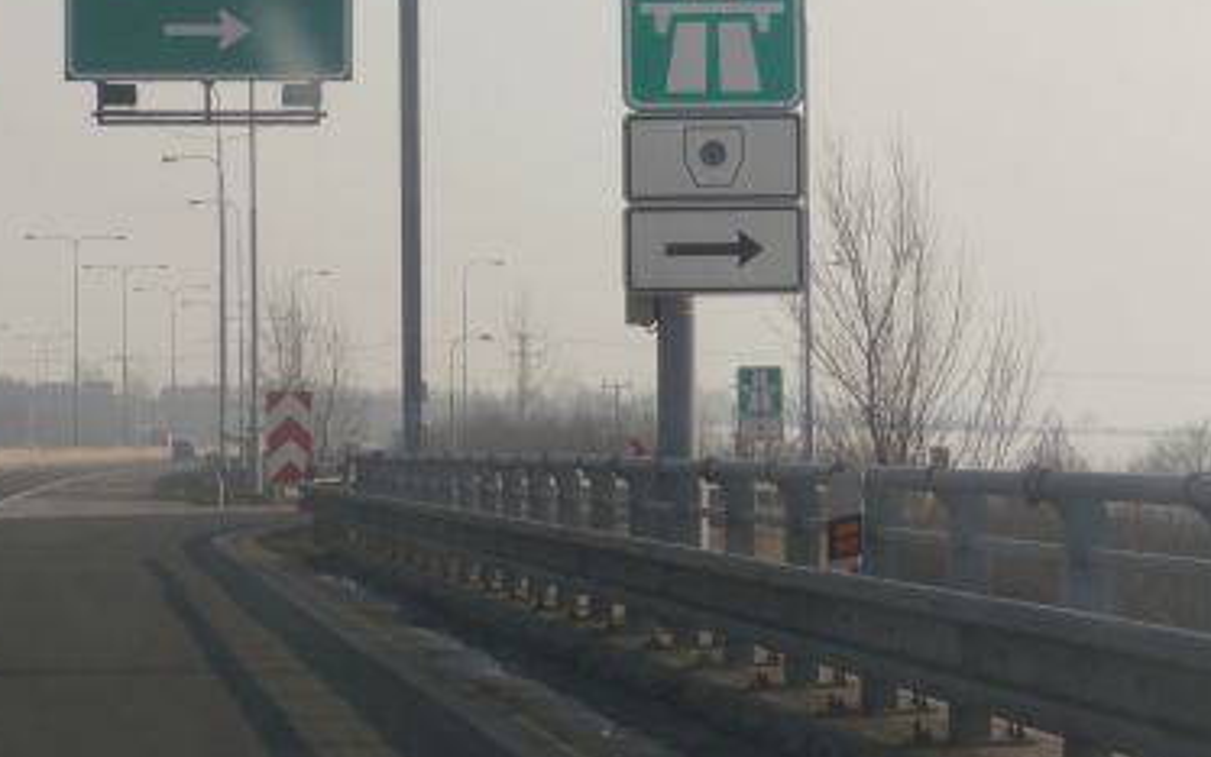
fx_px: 5150
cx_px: 262
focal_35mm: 156
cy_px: 110
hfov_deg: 13.4
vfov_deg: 8.4
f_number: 5
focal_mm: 15.16
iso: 100
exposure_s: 1/640
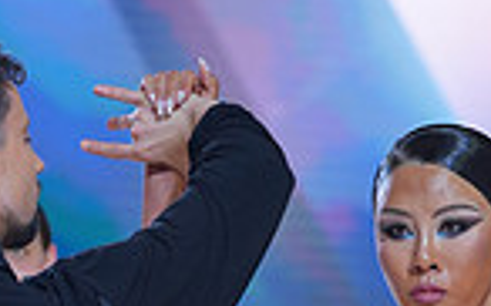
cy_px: 777
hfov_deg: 4.5
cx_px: 318
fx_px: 6271
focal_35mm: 469
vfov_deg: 2.8
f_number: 4
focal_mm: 116
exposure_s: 1/400
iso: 640
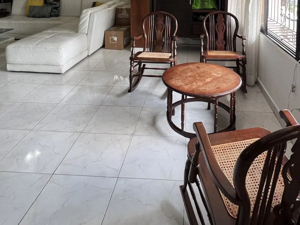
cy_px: -4
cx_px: 180
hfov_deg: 64.7
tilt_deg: -5.1
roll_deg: -0.6
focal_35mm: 27
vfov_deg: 43.4
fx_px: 234
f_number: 1.8
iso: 160
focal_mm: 1.57
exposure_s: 1/99
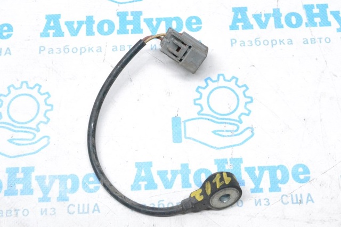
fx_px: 511
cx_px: 170
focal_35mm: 54
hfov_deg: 36.9
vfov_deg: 25.0
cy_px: 114
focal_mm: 36
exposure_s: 1/160
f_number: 9
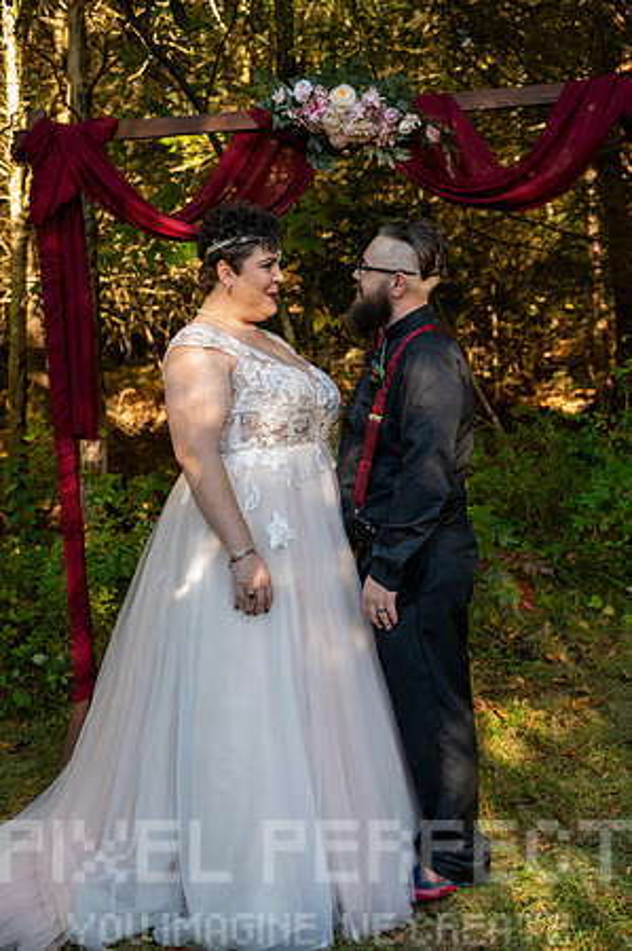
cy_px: 476
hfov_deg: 34.1
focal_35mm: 39
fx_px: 1029
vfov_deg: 49.6
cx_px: 316
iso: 6400
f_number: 4
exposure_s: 1/3200
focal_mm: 39
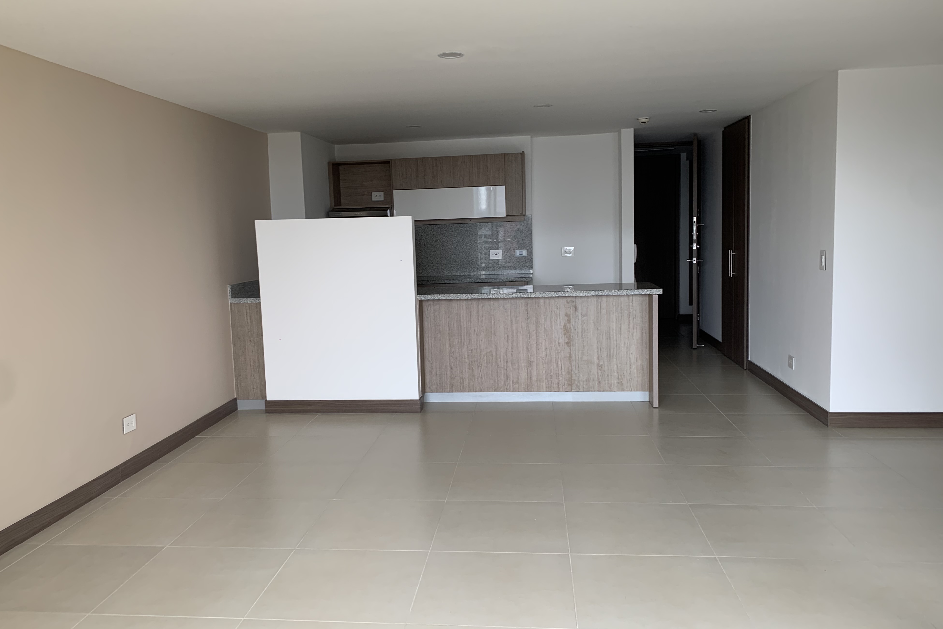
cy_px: 318
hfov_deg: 65.5
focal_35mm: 28
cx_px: 461
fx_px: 733
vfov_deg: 46.4
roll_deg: +1.4
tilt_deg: -8.0
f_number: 1.8
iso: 25
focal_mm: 4.25
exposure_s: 1/121
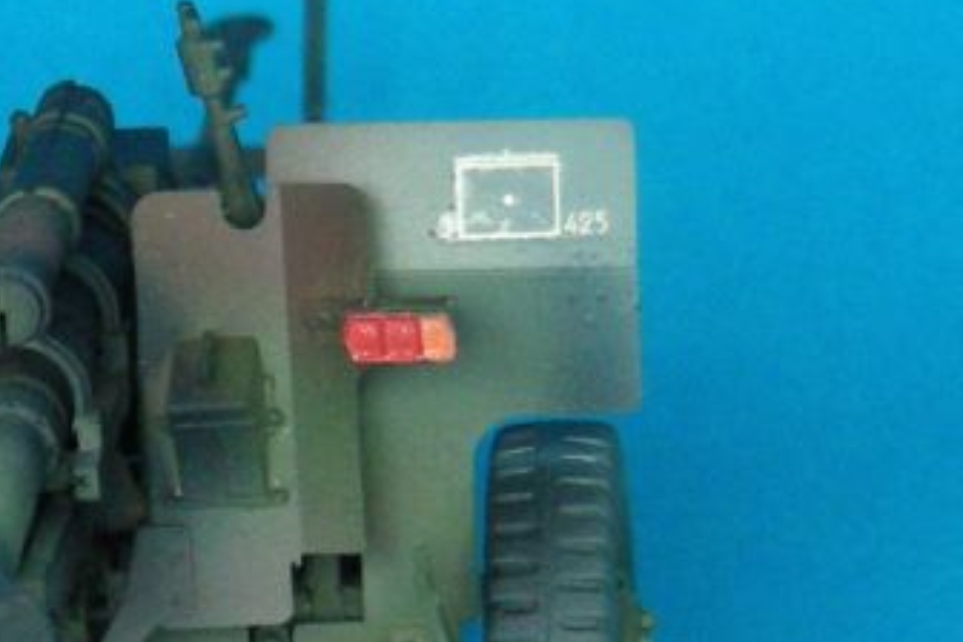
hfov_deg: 7.0
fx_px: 7837
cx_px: 89
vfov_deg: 4.7
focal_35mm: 293
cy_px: 424
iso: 200
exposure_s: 1/40.7
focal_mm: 24.7
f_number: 3.5
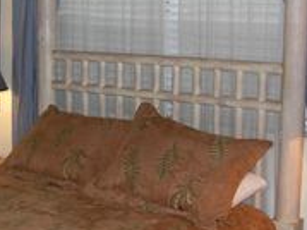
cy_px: 106
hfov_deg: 25.6
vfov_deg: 19.4
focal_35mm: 76
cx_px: 118
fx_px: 674
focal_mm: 6.3
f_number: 2.8
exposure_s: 1/45
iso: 100
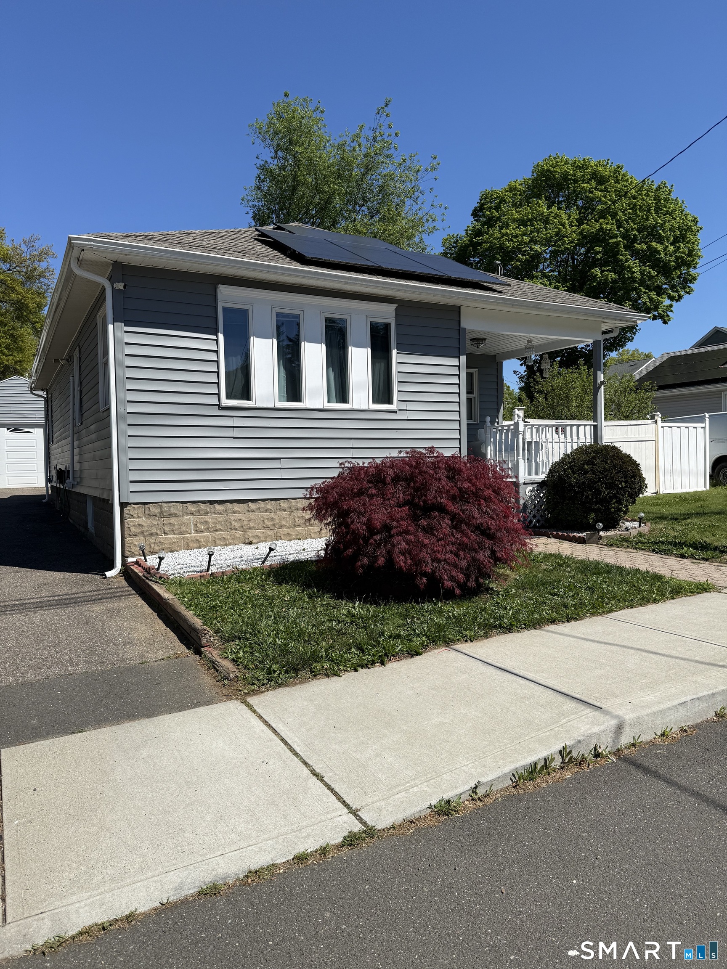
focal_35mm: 24
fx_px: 672
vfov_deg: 71.6
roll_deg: +1.2
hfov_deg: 56.8
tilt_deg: -1.2
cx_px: 364
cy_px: 484
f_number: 1.78
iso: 80
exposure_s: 1/5714
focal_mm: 6.76
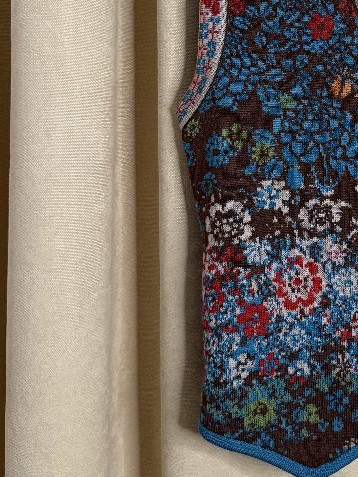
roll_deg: -0.7
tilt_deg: -3.1
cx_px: 428
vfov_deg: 29.6
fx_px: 896
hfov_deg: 21.1
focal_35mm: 65
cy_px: 152
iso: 500
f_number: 1.78
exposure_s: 1/50
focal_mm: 6.76
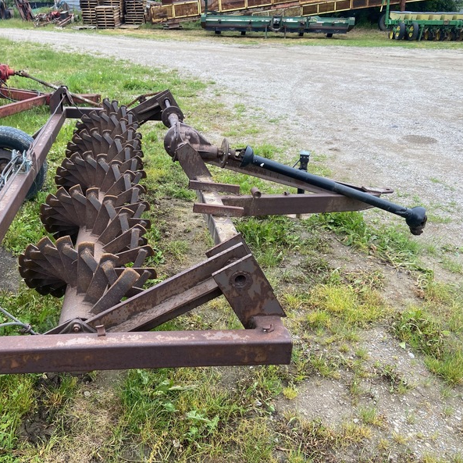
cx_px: 171
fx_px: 469
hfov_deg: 51.9
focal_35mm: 31
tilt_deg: -27.3
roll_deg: -1.5
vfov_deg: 52.5
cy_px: 231
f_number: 1.8
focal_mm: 4.25
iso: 32
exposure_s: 1/405
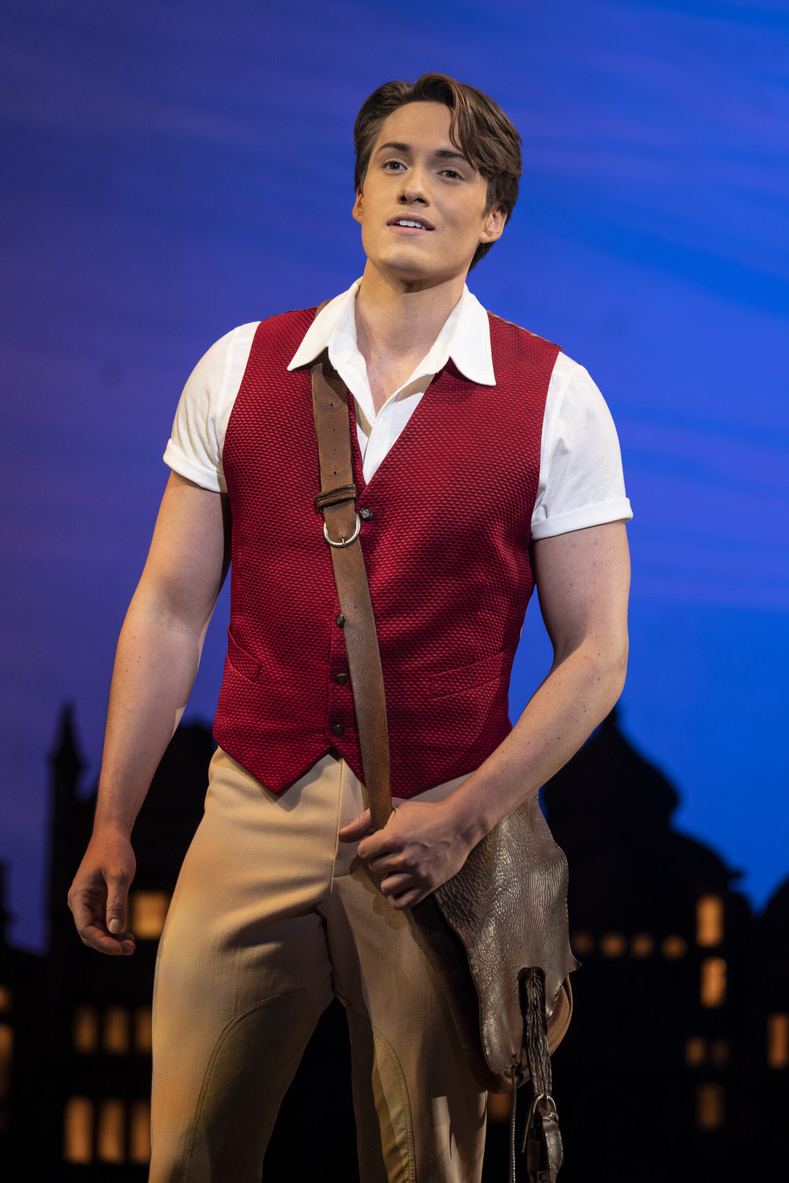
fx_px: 4569
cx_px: 394
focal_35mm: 139
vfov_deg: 14.8
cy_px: 592
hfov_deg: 9.9
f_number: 4
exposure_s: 1/320
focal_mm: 139
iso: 1250
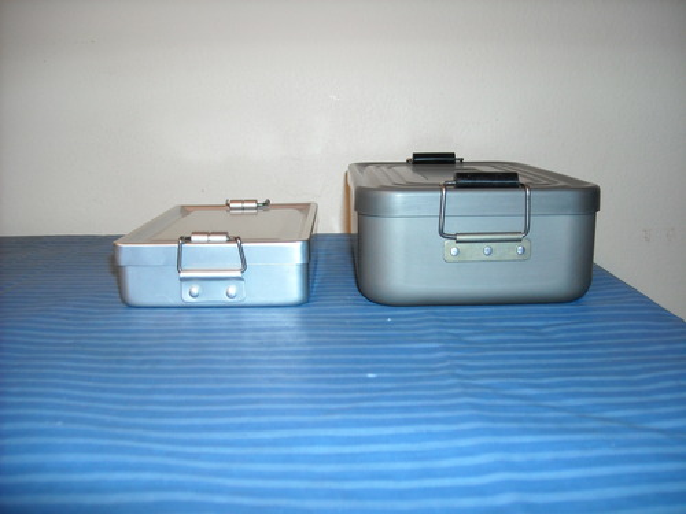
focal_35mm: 35
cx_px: 343
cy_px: 257
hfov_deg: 52.6
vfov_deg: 40.7
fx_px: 694
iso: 200
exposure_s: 1/60
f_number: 2.8
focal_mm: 5.7
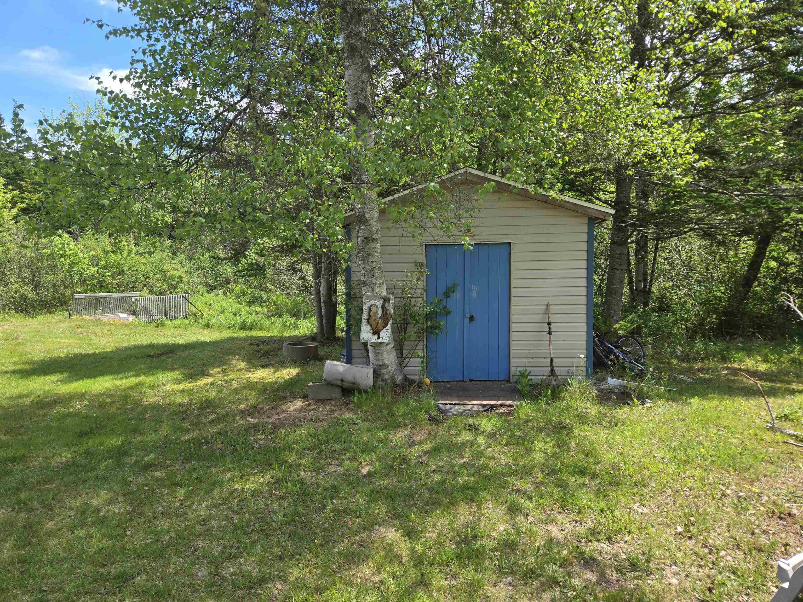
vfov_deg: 58.9
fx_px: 534
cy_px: 301
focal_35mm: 23
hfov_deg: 73.9
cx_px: 402
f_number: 1.8
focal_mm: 5.4
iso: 25
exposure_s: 1/801
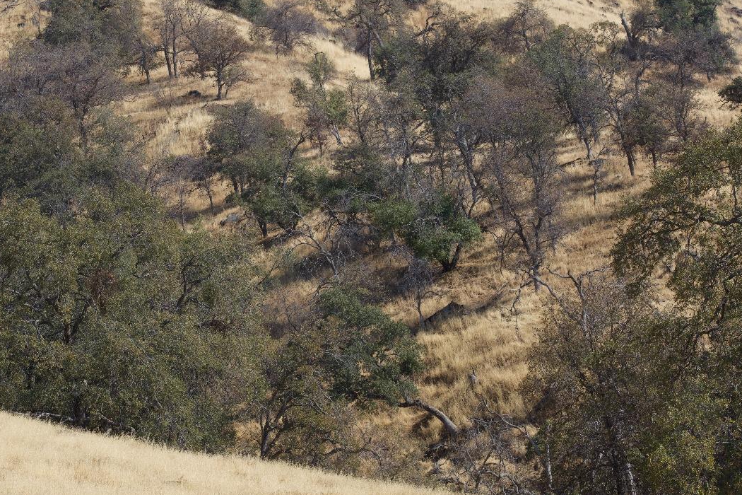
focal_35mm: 150
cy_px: 281
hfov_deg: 13.7
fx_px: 3091
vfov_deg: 9.1
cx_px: 265
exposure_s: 1/400
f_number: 10
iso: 200
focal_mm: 70
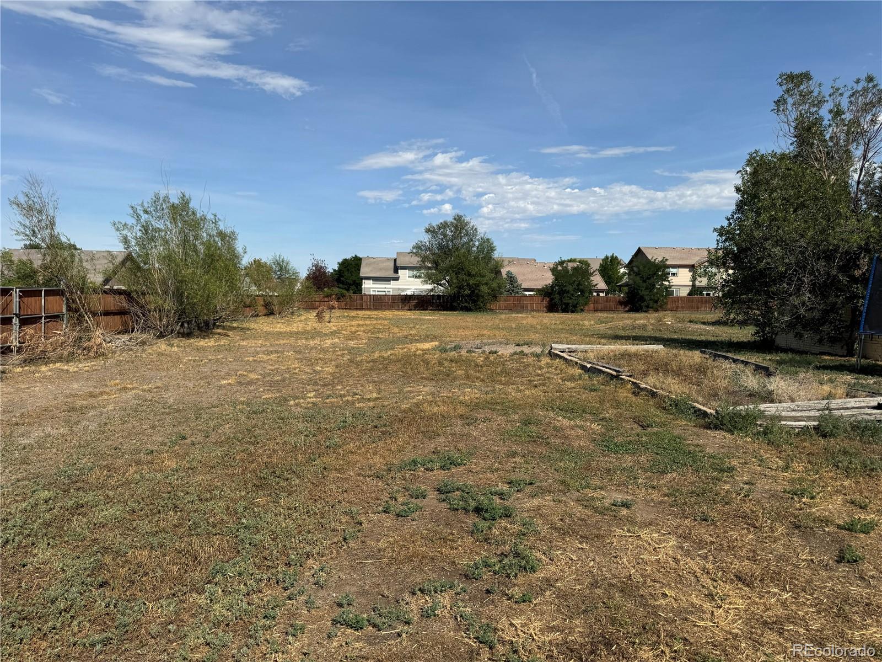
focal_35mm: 24
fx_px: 612
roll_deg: -1.8
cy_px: 331
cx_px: 441
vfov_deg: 56.8
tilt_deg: -4.5
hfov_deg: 71.6
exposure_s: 1/6410
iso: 80
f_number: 1.78
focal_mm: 6.76
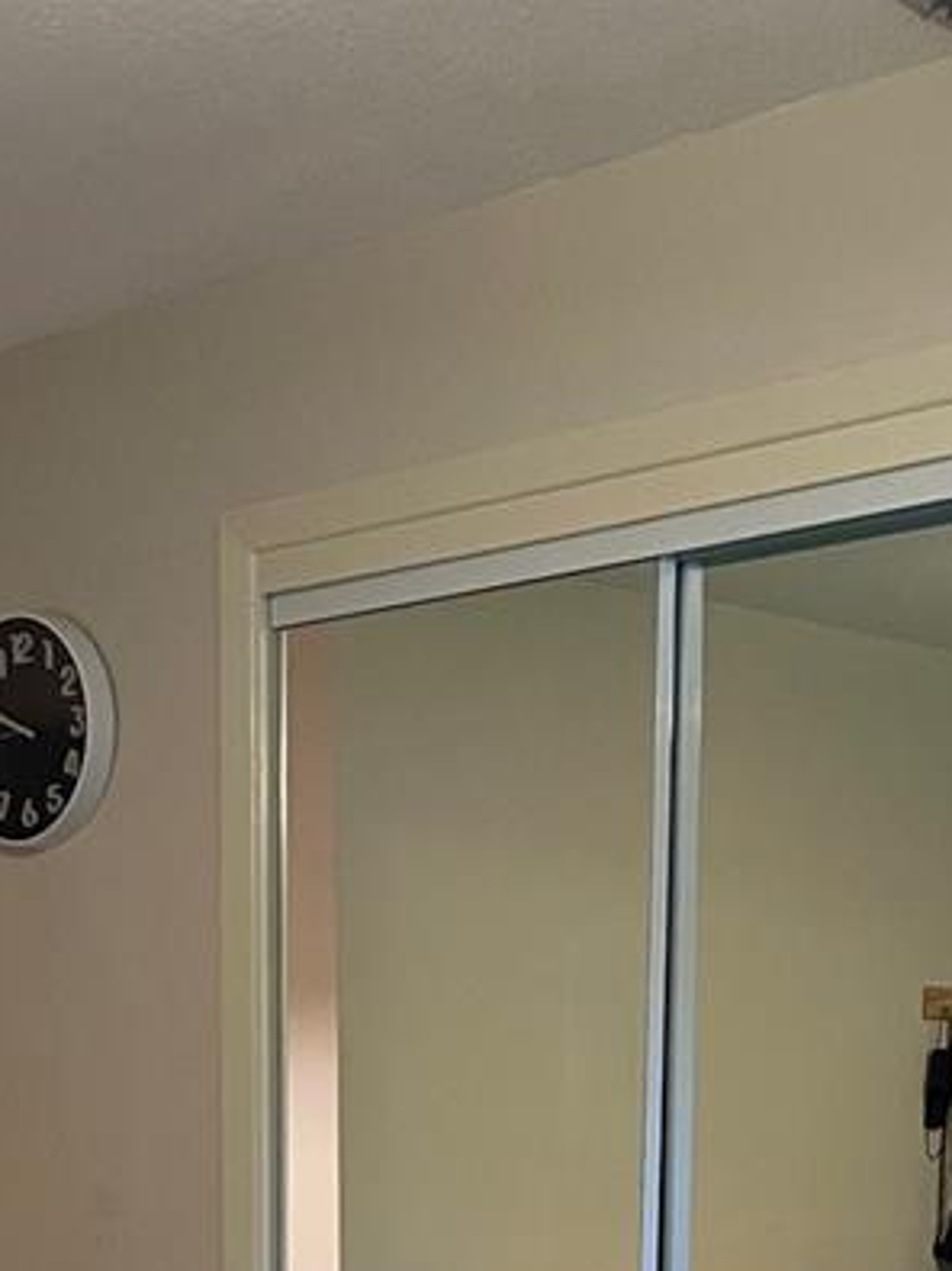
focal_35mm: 76
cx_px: 360
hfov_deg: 19.3
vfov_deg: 22.6
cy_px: 1699
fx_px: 2788
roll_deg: +0.6
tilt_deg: -9.7
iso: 320
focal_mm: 5.1
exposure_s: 1/60
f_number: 1.6
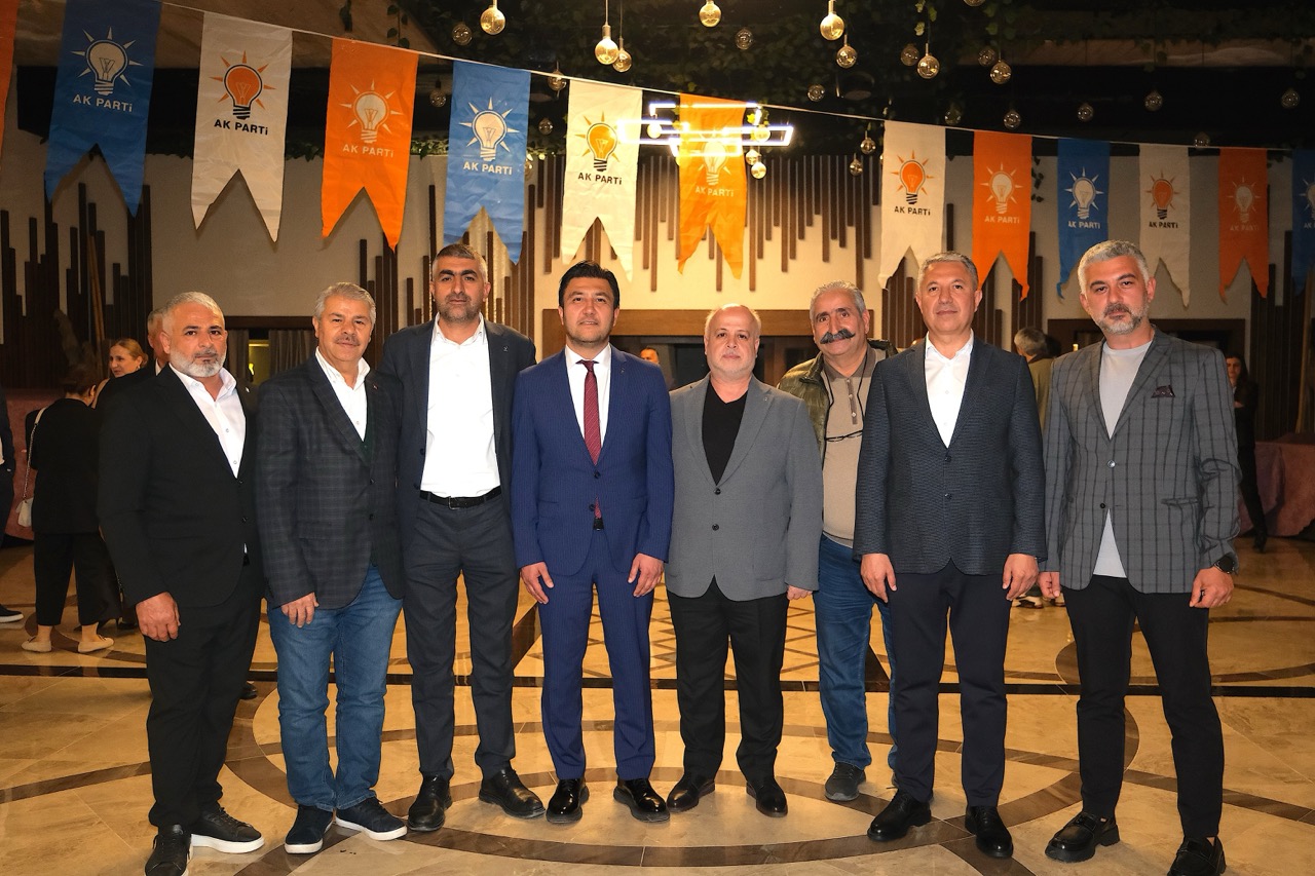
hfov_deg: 61.9
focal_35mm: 30
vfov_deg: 43.6
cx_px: 658
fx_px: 1096
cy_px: 438
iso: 3200
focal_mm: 20
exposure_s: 1/125
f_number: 2.8
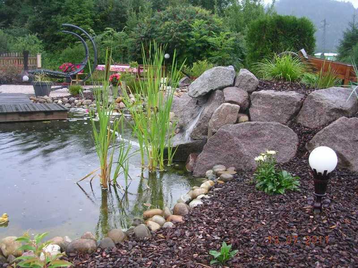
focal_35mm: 38
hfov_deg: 49.0
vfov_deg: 37.7
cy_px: 134
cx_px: 179
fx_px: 393
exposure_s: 1/76.5
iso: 50
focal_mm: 5.8
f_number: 2.8
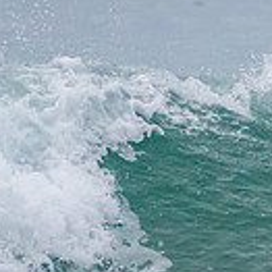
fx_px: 19700
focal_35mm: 2216
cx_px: 563
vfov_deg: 0.8
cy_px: 202
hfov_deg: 0.8
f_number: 5.6
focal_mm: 480
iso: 4000
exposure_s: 1/1250
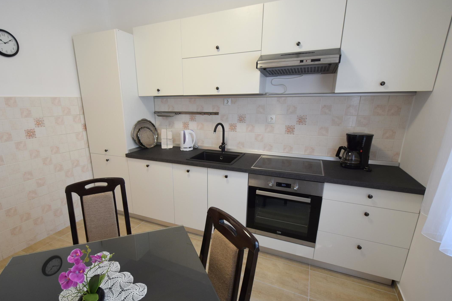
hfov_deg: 92.9
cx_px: 200
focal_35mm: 17
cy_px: 155
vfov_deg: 70.4
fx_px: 213
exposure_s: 1/60
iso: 500
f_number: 4
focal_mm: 10
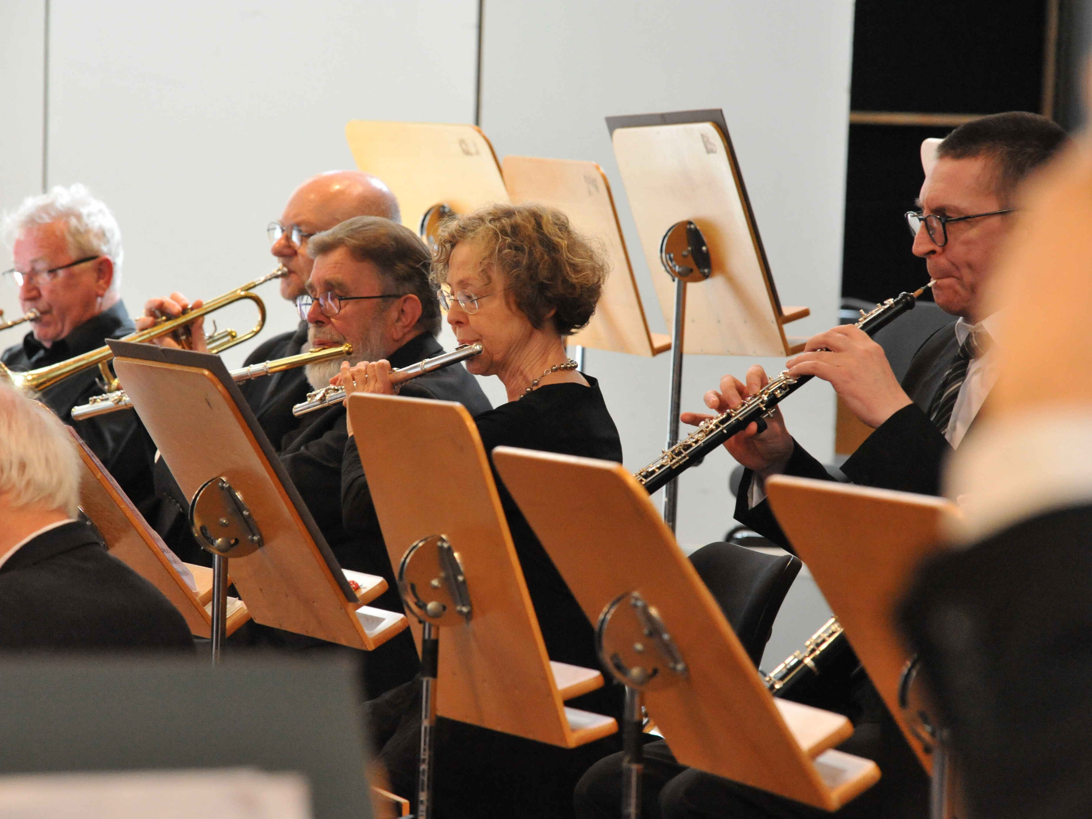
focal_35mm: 201
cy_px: 411
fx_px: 6341
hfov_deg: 9.8
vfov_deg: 7.4
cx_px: 499
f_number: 8
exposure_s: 1/250
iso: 6400
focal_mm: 185
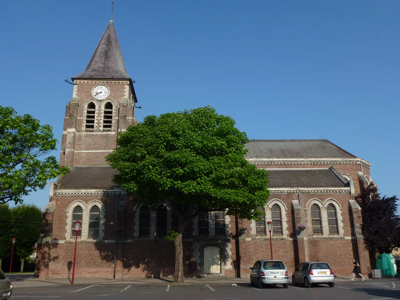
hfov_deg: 60.0
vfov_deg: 46.8
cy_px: 150
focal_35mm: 30
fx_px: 347
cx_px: 200
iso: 100
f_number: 4
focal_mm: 5.4
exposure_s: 1/1000
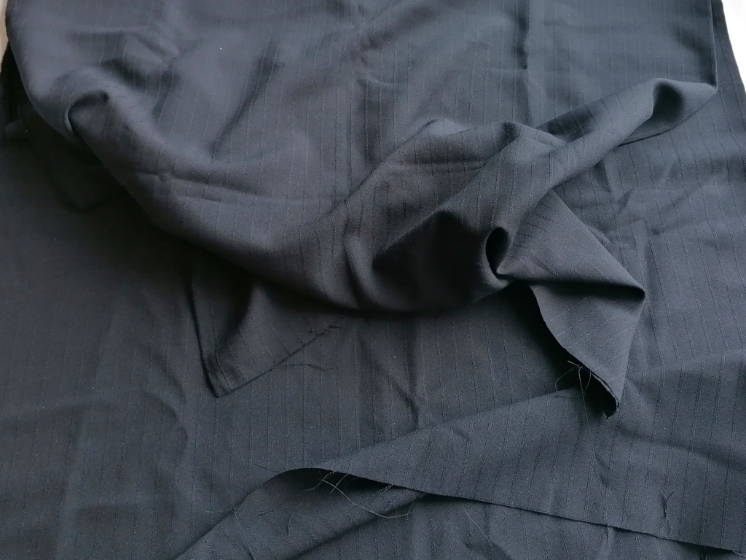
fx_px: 582
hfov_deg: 65.3
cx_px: 373
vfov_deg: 51.4
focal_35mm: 27
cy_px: 280
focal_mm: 4.75
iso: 125
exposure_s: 1/100
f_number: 1.8
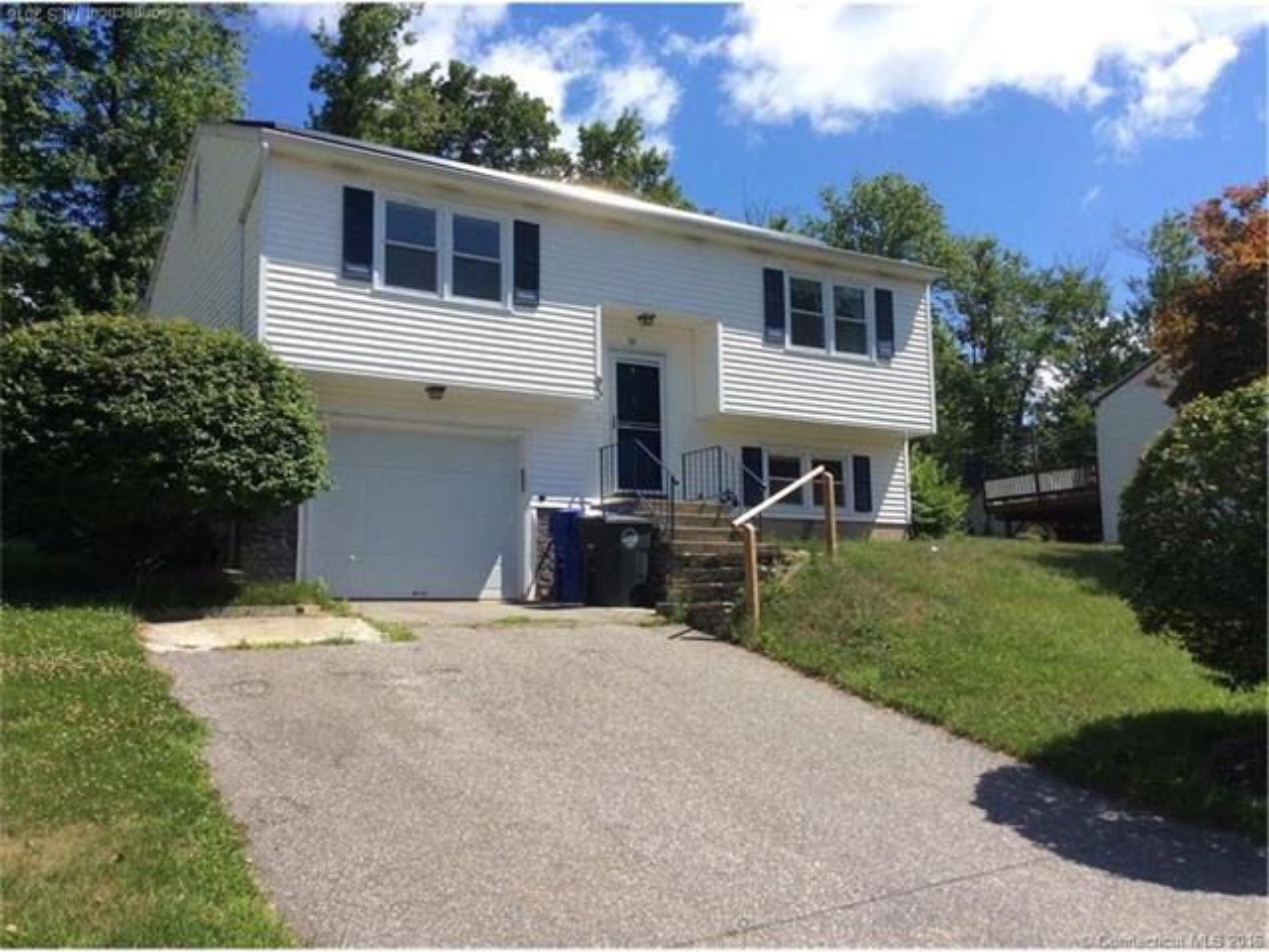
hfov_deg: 56.8
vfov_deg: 44.2
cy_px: 476
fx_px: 1173
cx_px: 634
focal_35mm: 32
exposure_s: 1/1466
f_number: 2.4
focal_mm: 3.3
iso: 32
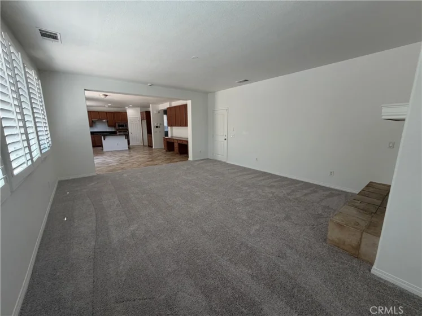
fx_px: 171
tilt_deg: -10.3
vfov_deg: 85.7
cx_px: 211
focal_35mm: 14
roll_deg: +0.2
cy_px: 158
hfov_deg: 102.1
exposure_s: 1/121
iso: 100
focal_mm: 2.22
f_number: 2.2
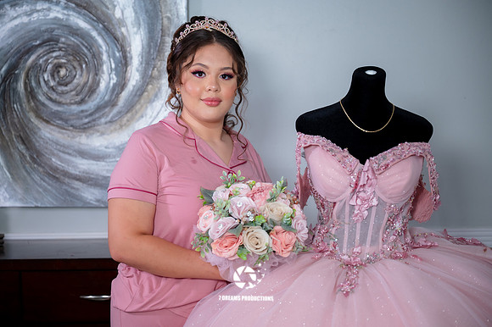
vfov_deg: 19.1
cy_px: 167
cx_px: 241
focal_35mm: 71
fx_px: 975
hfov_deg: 28.3
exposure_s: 1/60
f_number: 2.8
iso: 800
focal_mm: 70
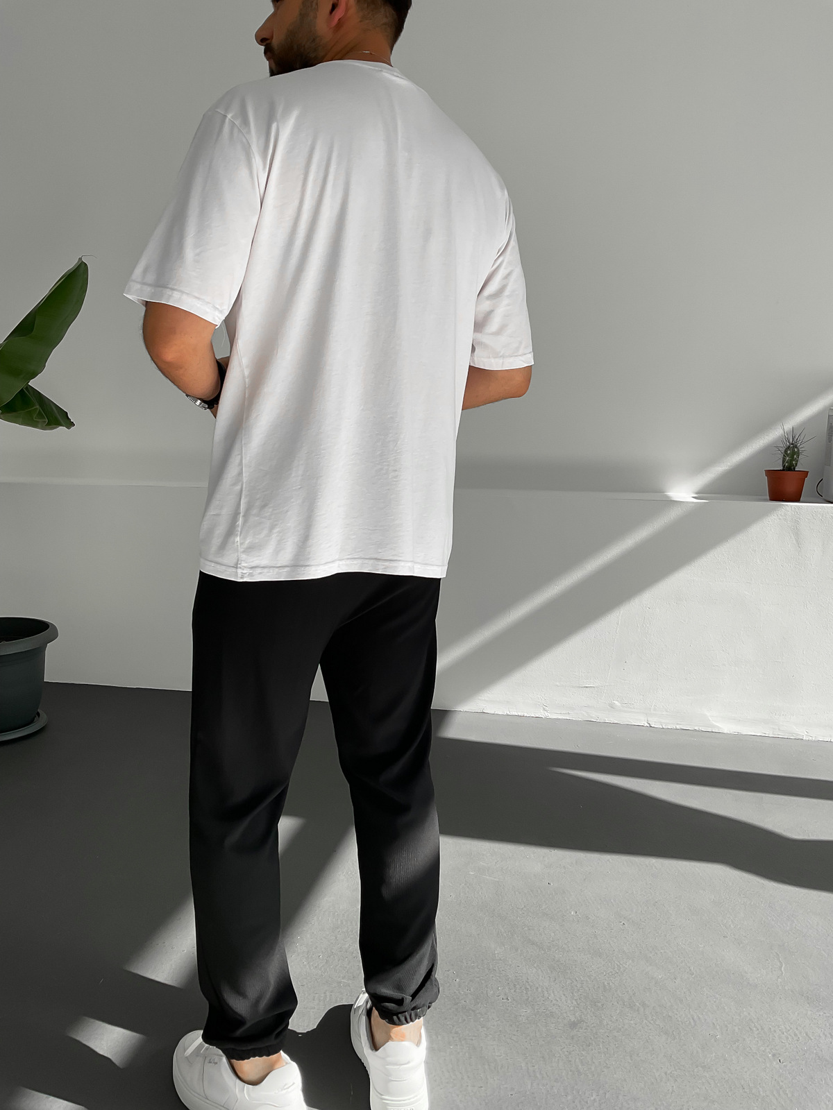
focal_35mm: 29
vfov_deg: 61.7
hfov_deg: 48.2
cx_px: 416
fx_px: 930
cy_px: 555
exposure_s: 1/640
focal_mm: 3
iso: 16
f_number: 1.8
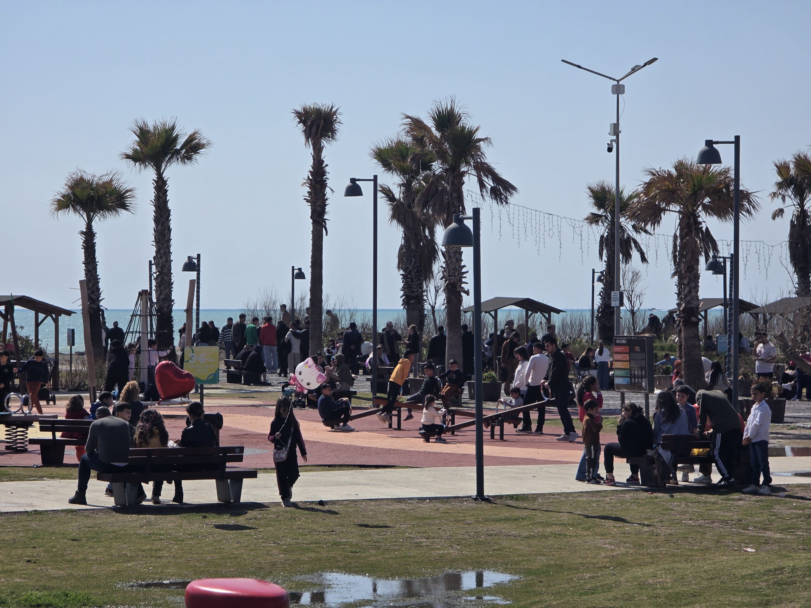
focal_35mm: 115
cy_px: 304
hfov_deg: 17.1
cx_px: 406
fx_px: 2694
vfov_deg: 12.9
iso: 64
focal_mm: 18.6
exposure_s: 1/3309
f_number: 3.4
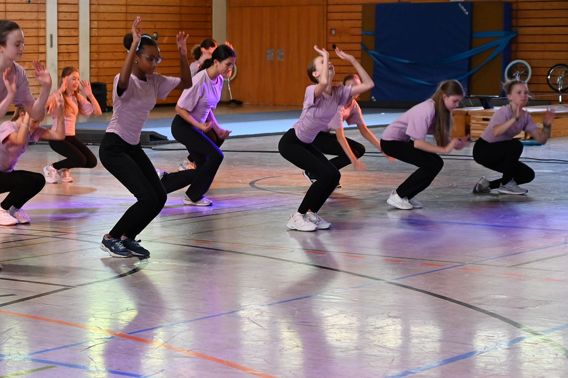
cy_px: 186
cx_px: 140
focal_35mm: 106
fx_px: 1671
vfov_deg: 12.9
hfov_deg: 19.2
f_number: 5.6
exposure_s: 1/125
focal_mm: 70
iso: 4500
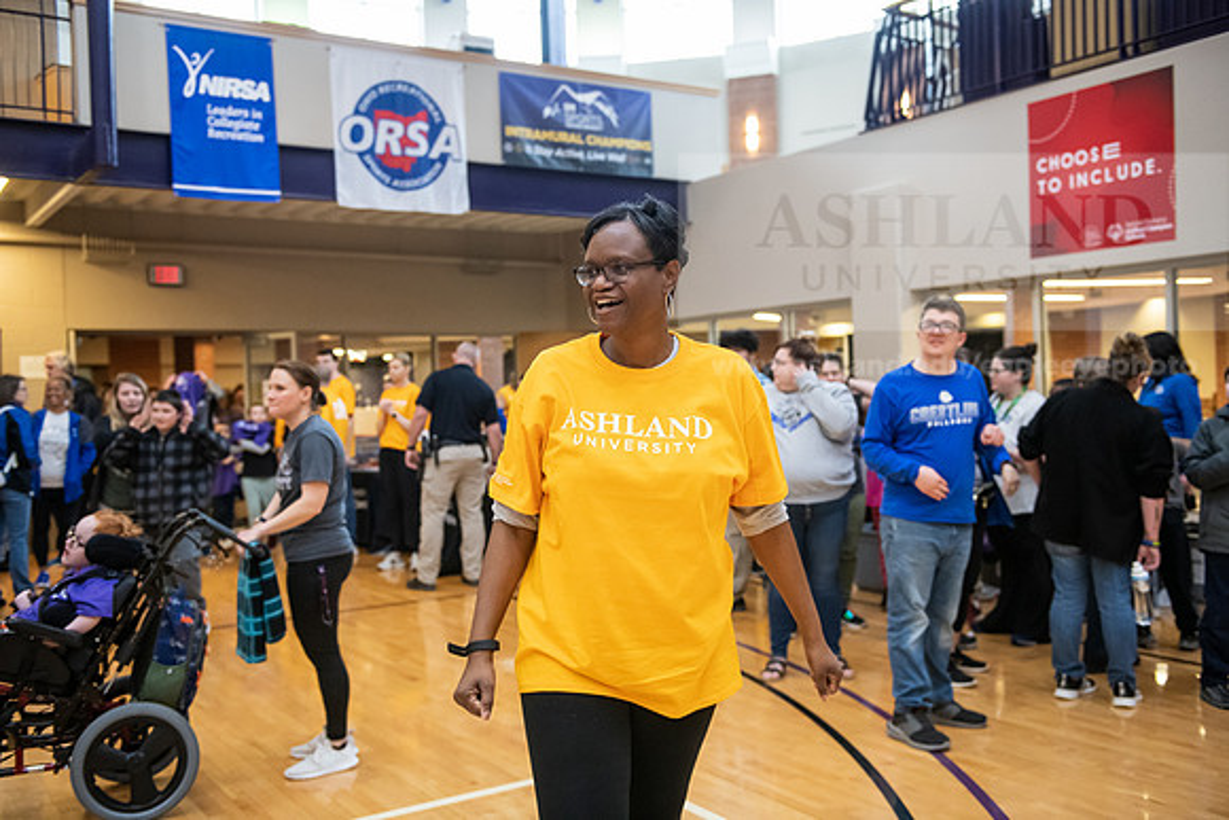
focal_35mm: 35
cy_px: 410
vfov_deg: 37.9
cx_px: 614
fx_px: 1195
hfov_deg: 54.4
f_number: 3.2
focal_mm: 35
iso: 2500
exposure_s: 1/200
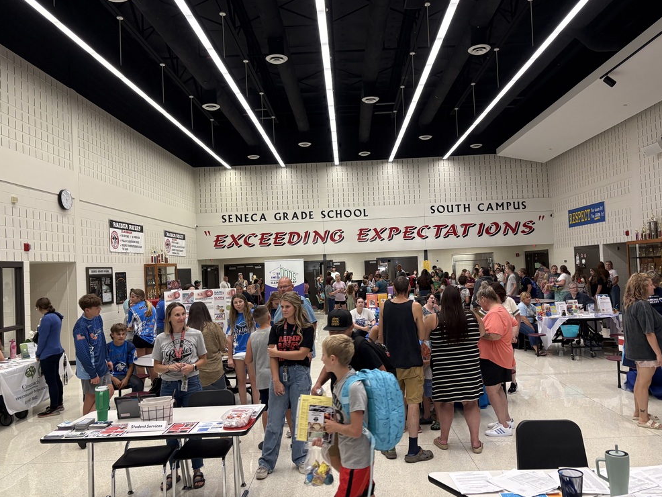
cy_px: 246
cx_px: 342
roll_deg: +3.5
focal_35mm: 27
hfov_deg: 65.3
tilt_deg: +0.8
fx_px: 516
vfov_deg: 51.4
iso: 200
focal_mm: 5.96
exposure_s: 1/120
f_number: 1.6
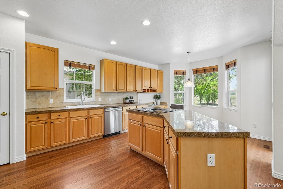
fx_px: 118
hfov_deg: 100.4
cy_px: 94
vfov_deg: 77.3
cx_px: 142
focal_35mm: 15
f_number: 8
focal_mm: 10
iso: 800
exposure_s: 1/10
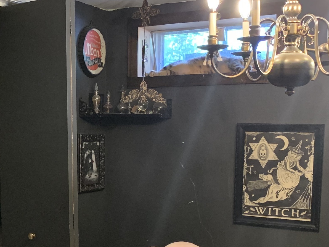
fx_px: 637
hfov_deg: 28.2
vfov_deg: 21.7
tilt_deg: -6.2
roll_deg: +0.4
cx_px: 51
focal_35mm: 67
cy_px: 192
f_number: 1.8
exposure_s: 1/40
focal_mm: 4.25
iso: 400
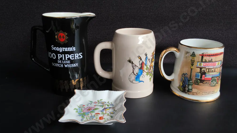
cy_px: 67
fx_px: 189
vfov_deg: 39.0
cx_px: 118
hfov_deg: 64.3
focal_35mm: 30
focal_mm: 2.87
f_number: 2
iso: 32
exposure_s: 1/121
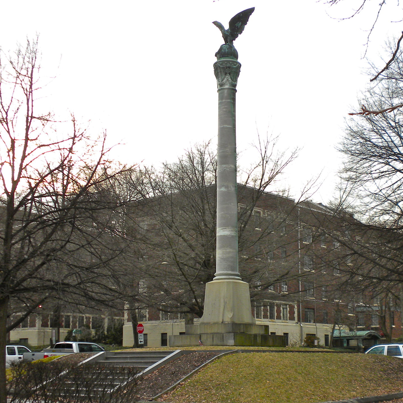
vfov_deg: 38.3
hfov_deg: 38.3
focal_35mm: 44
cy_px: 200
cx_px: 230
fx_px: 580
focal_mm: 6.6
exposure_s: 1/78.5
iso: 64
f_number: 3.5
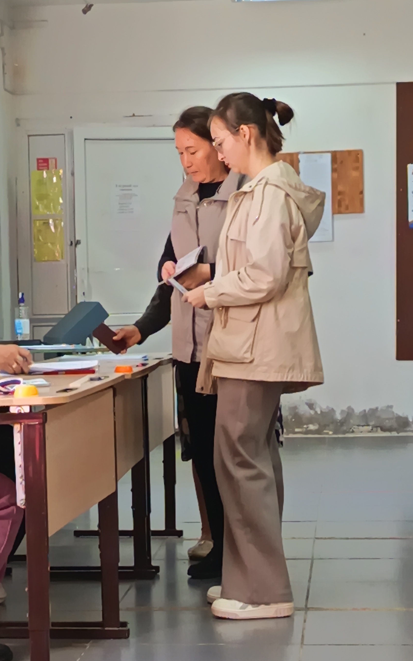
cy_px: 449
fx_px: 1945
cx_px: 153
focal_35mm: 108
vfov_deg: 19.2
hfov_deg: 12.1
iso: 776
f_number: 1.75
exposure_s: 1/50
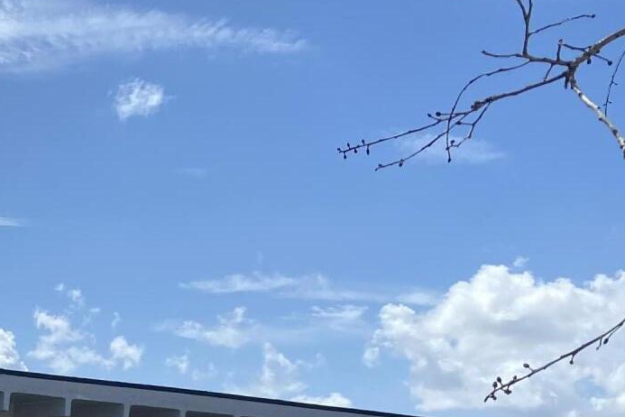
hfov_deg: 22.8
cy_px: 611
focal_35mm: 78
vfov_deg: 16.1
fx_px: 1354
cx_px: -214
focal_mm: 4.25
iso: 32
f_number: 1.8
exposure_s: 1/3984
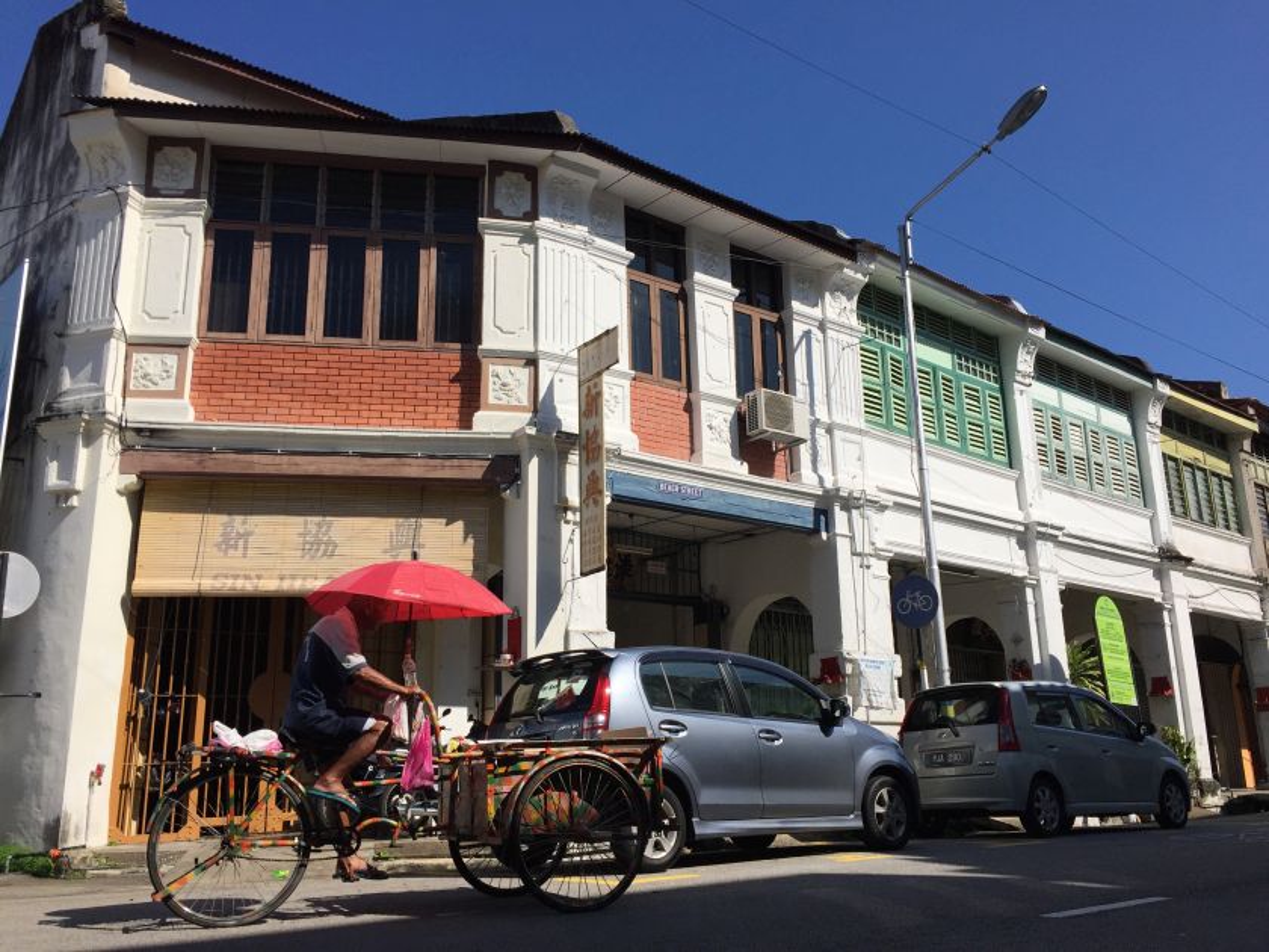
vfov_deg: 48.2
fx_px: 1063
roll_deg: -0.4
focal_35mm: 29
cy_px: 476
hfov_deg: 61.7
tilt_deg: +13.5
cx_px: 634
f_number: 2.2
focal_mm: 4.15
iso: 32
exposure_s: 1/3968
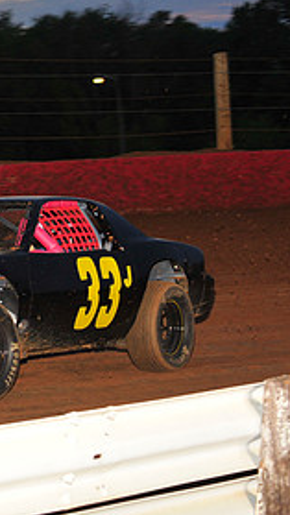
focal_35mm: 174
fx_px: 2378
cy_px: 194
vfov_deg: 12.4
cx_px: -222
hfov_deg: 6.8
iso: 1000
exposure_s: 1/320
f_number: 7.1
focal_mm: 80
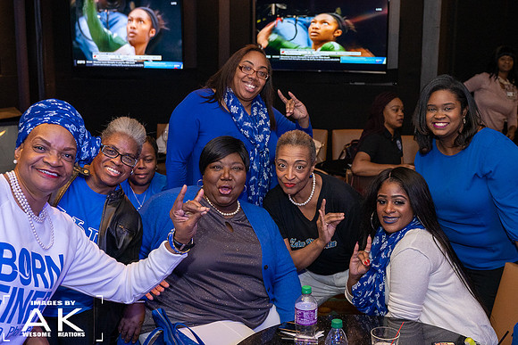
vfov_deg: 31.9
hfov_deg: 46.4
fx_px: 604
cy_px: 172
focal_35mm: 42
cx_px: 259
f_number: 3.5
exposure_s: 1/100
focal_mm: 28
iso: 1600
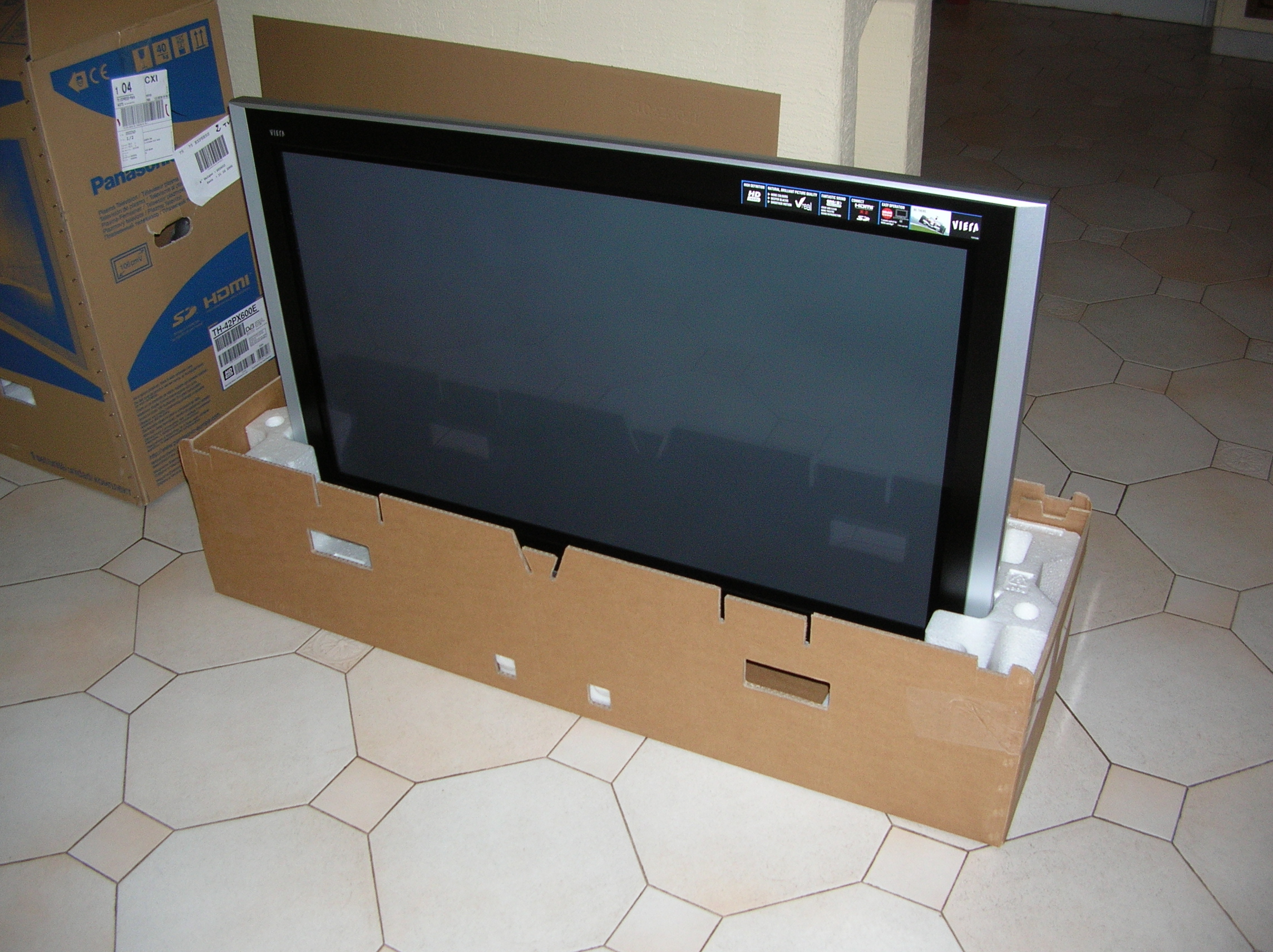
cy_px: 476
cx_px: 636
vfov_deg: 40.6
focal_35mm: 35
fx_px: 1286
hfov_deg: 52.7
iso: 78
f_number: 2.8
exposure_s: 1/60.1
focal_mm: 5.8
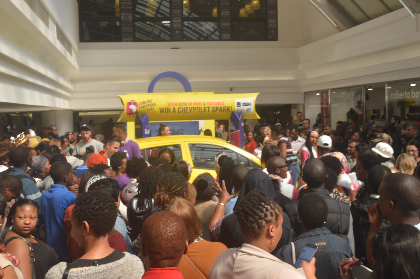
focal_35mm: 42
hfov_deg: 46.4
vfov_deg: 31.8
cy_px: 140
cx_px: 210
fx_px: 490
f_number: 6.3
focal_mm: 28
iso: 100
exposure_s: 1/100
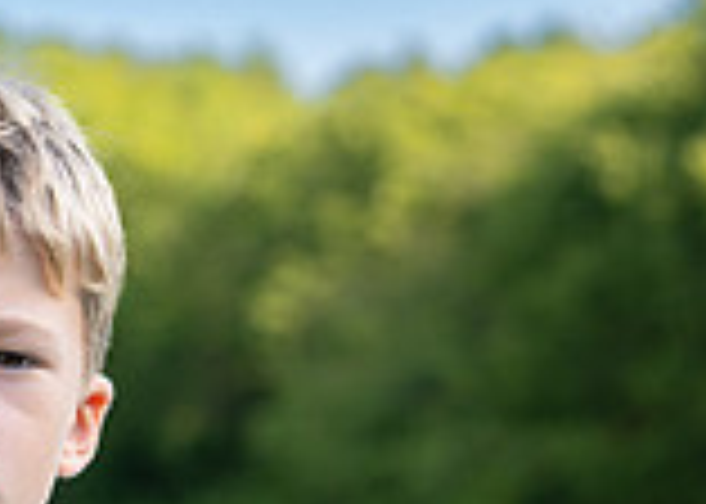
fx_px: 4309
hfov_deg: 9.3
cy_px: 720
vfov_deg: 6.6
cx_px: 10
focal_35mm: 215
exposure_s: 1/500
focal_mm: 50
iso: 100
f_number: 2.8
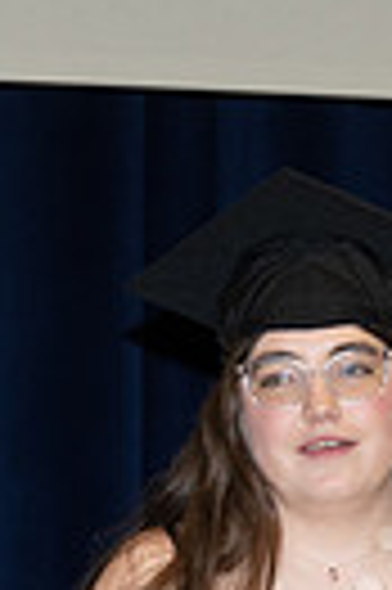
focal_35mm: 465
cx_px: 766
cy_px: 714
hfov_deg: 2.9
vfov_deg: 4.4
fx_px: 7615
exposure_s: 1/80
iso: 640
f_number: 5.6
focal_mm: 105
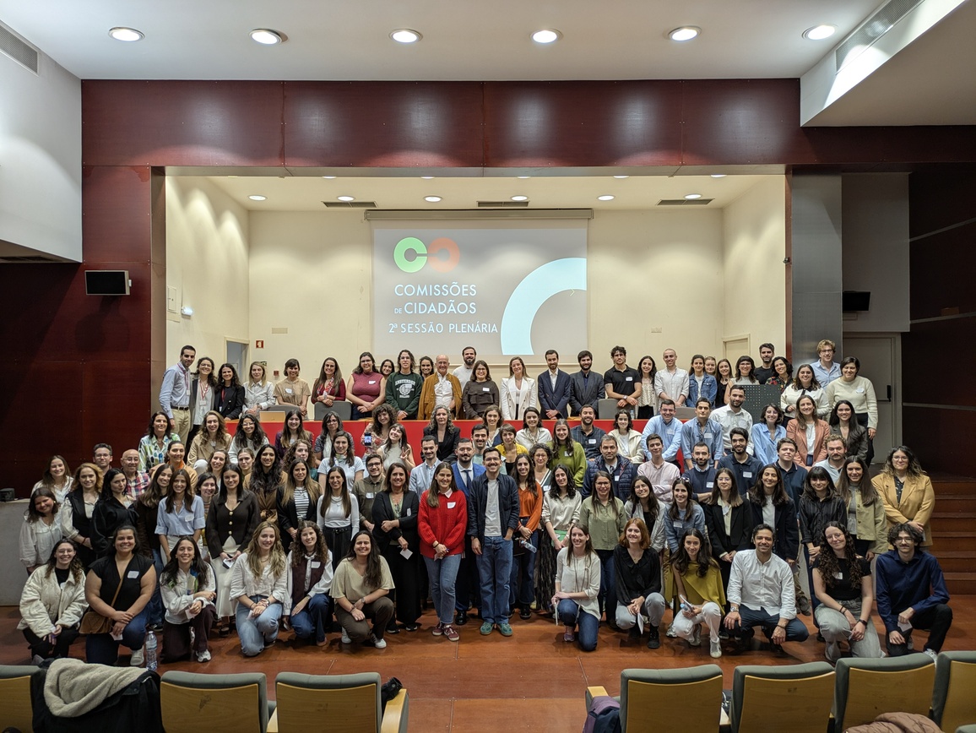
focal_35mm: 25
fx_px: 705
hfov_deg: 69.4
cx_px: 488
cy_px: 366
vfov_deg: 54.9
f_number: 1.89
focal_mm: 5.43
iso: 70
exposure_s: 1/25
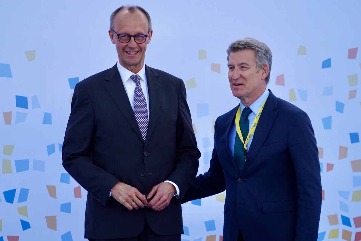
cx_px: 180
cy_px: 120
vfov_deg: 7.1
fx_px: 1945
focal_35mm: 194
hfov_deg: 10.6
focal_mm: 194
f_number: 5.6
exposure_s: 1/1600
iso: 1250
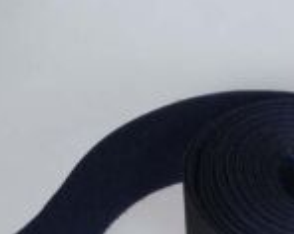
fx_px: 2788
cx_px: 495
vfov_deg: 4.8
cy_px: 215
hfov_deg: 5.9
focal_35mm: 321
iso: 200
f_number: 16
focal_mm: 59
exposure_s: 1/125
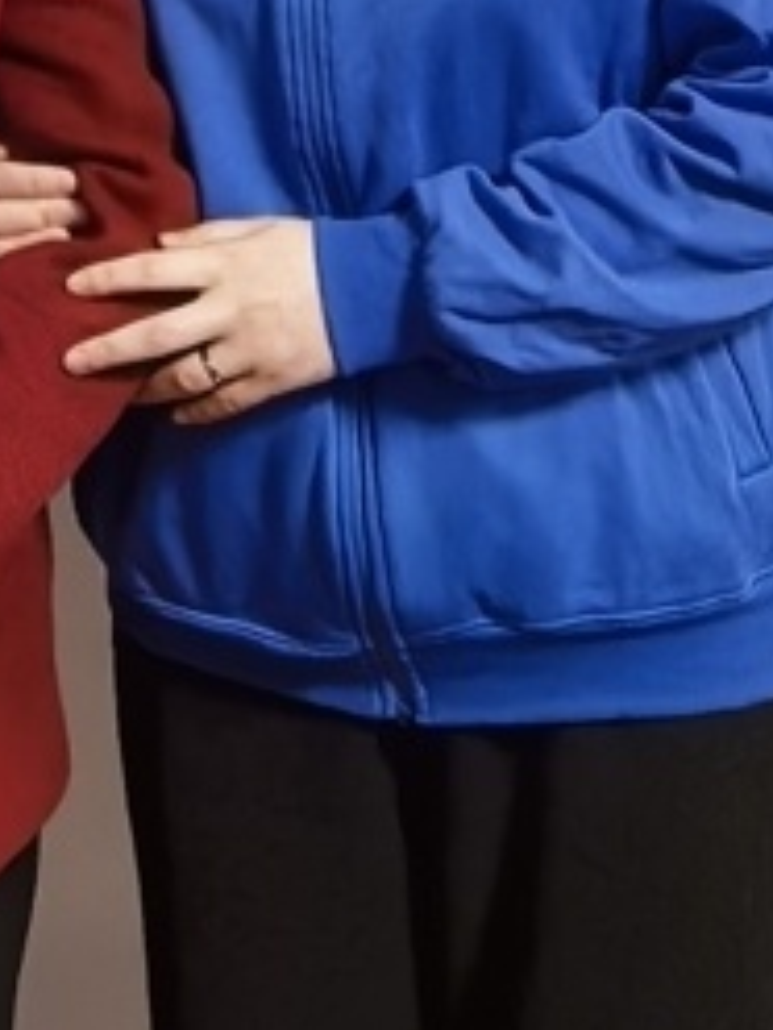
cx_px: -249
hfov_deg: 16.0
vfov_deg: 18.9
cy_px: -644
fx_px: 2590
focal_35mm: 87
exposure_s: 1/50
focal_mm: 1.95
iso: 320
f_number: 2.2
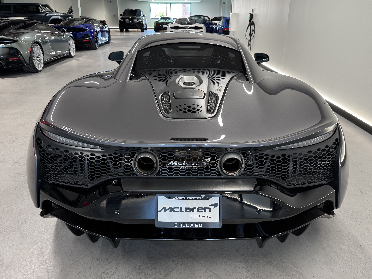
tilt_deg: -19.9
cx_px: 192
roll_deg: -0.6
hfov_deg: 65.3
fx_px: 290
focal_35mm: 27
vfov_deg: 51.2
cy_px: 123
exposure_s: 1/60
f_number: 1.78
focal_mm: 6.76
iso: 160
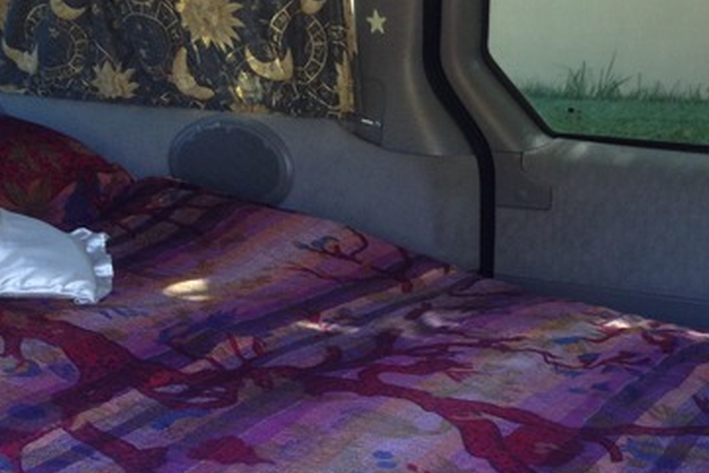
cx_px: 269
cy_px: 367
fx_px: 1497
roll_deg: -0.5
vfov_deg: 17.8
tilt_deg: -17.5
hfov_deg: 26.6
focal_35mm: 76
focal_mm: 4.12
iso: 50
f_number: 2.4
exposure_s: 1/40
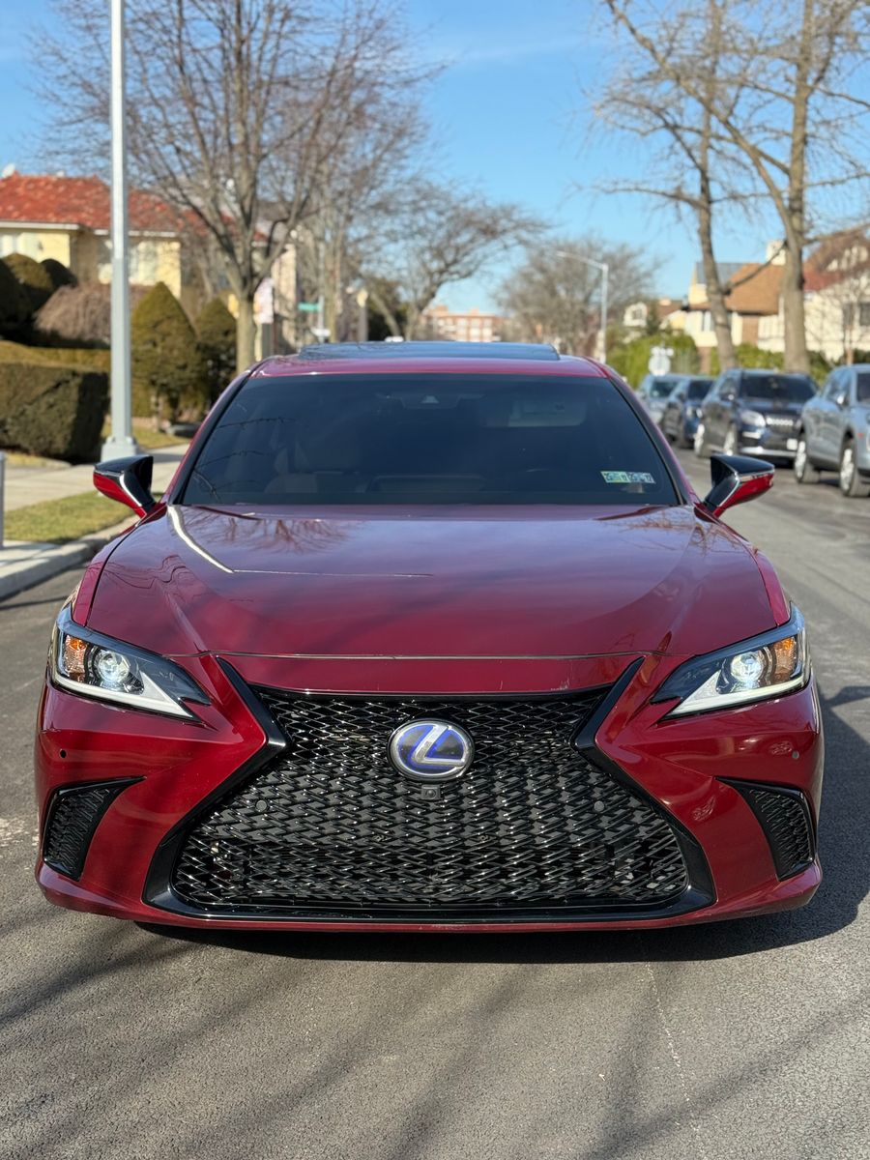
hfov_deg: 30.3
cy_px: 580
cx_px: 435
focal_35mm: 48
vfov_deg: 39.7
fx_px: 1609
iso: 80
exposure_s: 1/2494
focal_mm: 6.76
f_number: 1.78
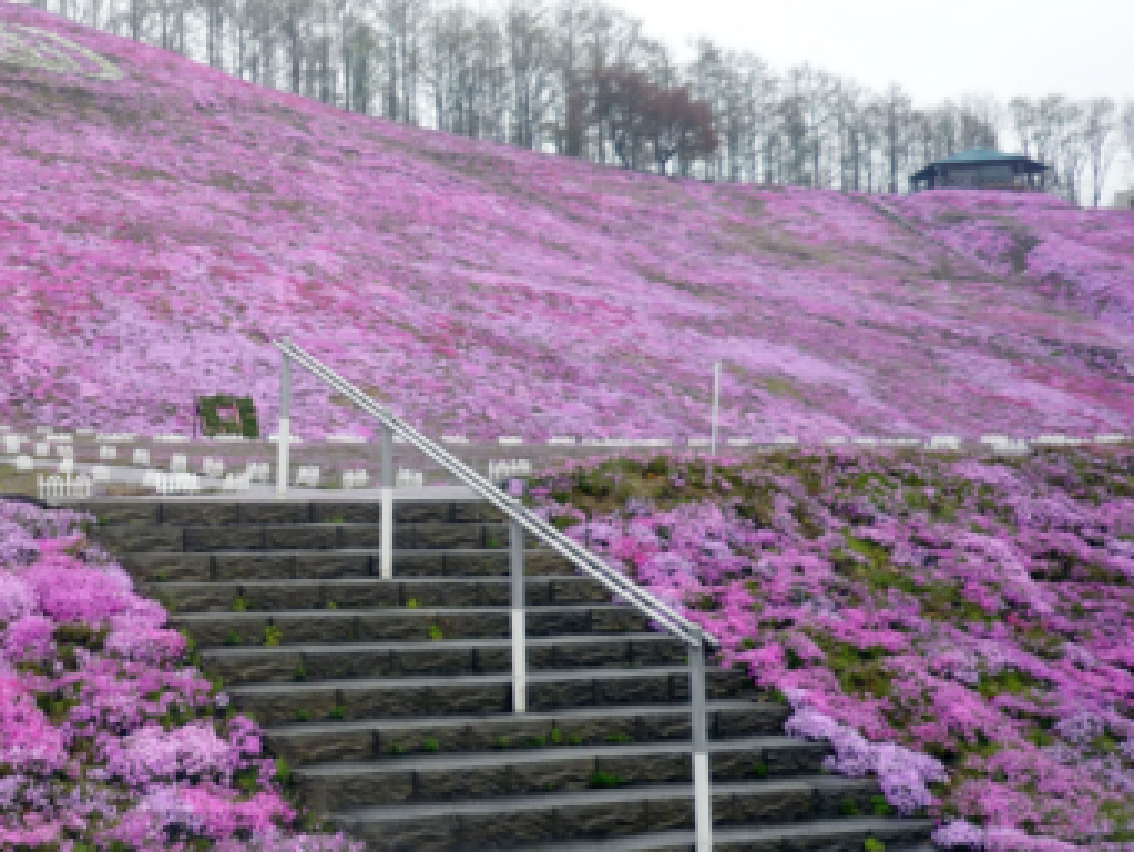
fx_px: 1901
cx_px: 196
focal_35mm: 58
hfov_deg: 32.2
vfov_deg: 25.2
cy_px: 310
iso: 100
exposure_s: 1/200
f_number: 2.8
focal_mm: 5.5
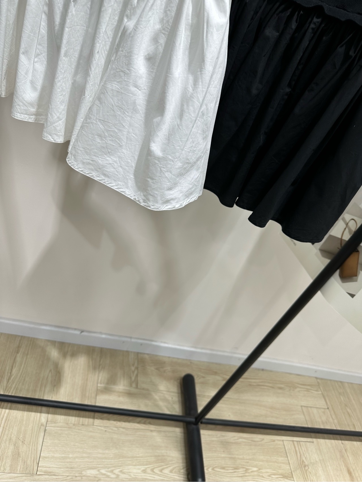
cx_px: 181
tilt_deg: -34.4
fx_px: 335
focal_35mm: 24
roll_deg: -26.0
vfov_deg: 71.6
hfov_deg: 56.8
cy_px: 241
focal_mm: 6.86
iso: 64
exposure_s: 1/160
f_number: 1.78
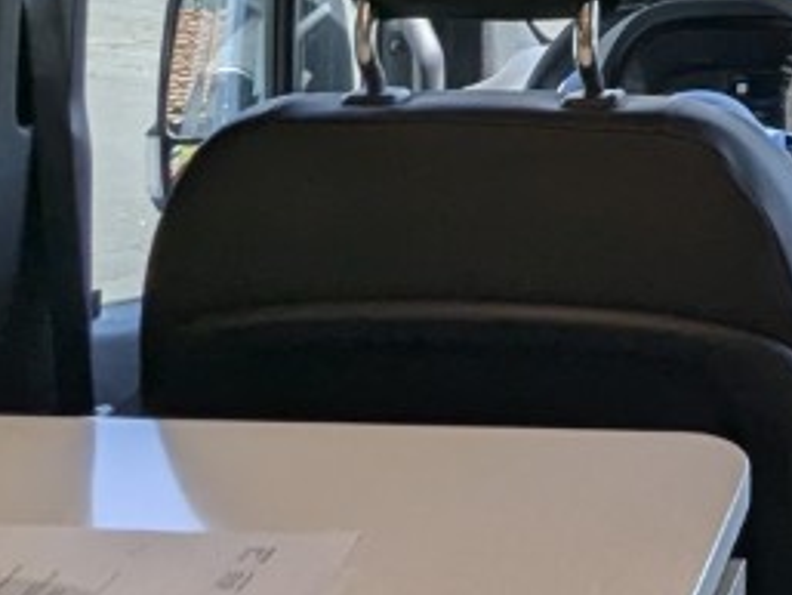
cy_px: -296
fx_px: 1991
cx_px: 1126
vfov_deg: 15.6
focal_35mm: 87
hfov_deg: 20.0
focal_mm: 2.35
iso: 48
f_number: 2.2
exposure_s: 1/267
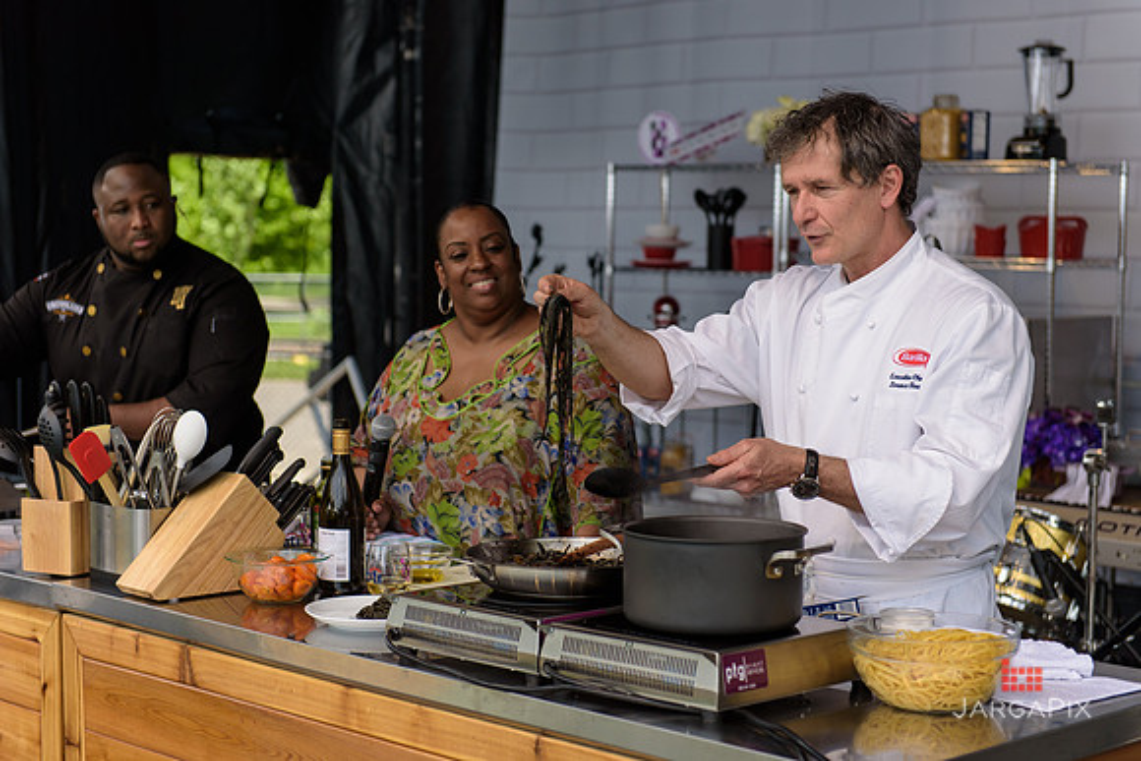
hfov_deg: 28.8
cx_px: 570
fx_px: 2219
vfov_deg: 19.5
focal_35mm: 70
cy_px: 380
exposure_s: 1/1250
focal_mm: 70
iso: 200
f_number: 3.2
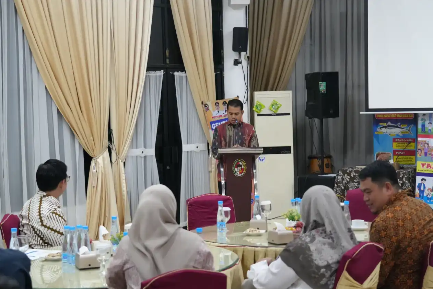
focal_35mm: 73
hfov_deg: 27.7
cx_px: 214
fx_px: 878
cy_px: 146
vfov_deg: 18.7
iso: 4000
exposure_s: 1/160
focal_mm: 48
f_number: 4
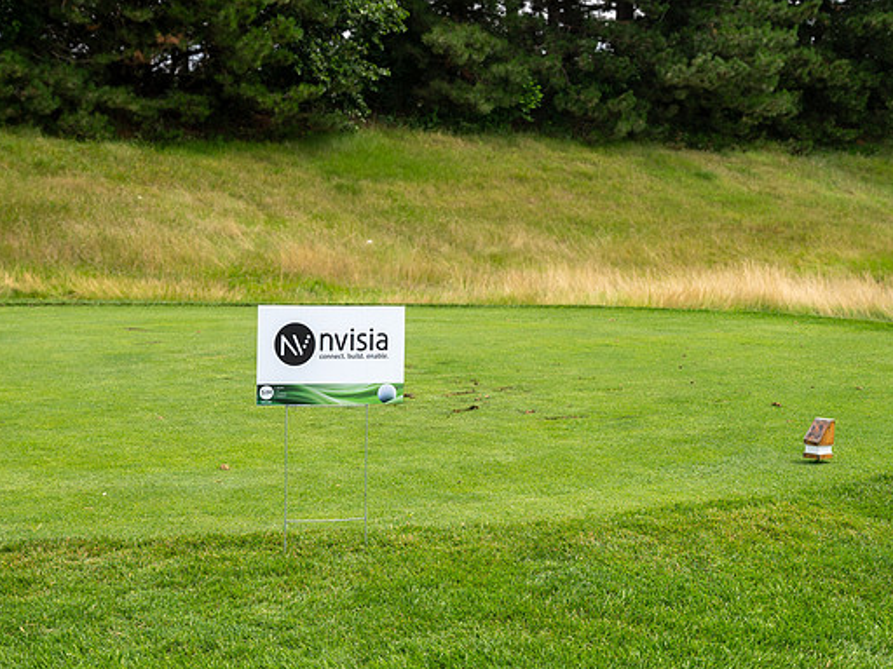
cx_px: 495
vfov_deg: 21.0
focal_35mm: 70
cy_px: 304
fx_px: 1806
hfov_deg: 27.8
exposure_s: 1/500
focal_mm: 59
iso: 250
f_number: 6.3
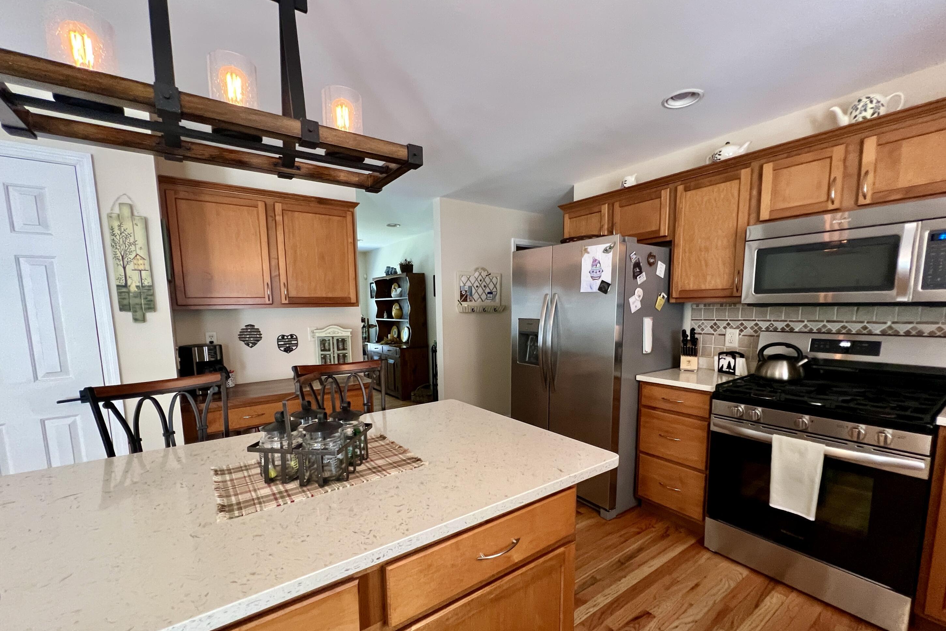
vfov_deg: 80.8
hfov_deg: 104.2
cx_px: 463
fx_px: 368
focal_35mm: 14
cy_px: 355
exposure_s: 1/60
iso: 400
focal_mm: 1.57
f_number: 1.8
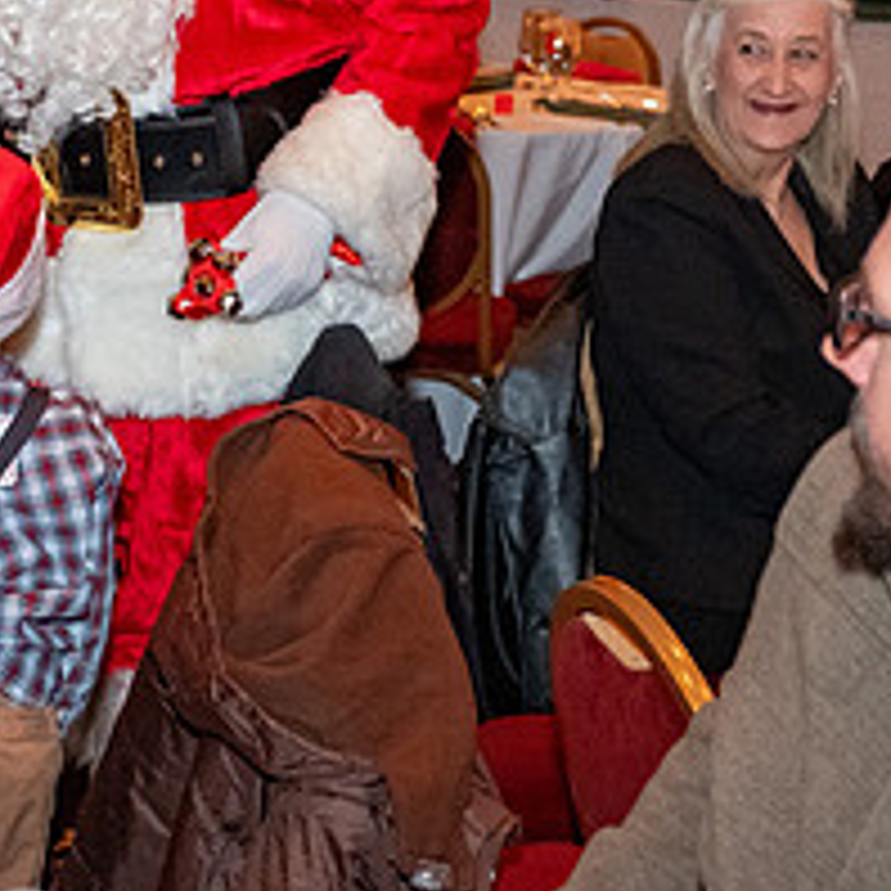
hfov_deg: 13.4
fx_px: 3698
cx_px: -117
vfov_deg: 13.6
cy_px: 133
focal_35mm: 127
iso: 2500
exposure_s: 1/125
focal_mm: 34.3
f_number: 3.6
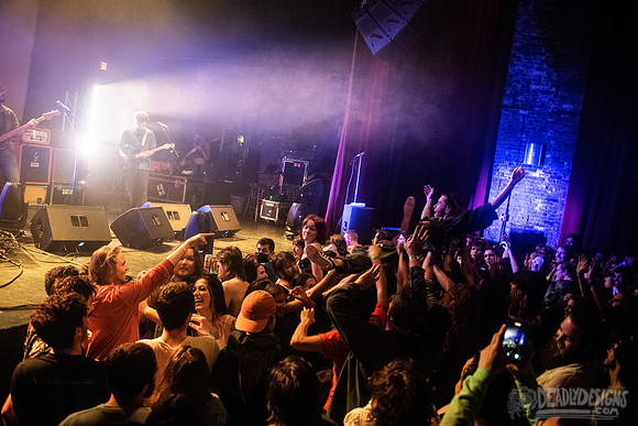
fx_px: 620
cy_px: 213
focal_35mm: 35
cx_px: 319
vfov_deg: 37.9
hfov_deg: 54.4
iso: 3200
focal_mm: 35
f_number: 3.2
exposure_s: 1/60
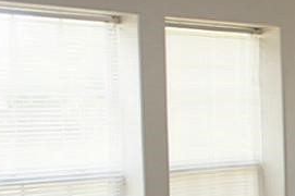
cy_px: 200
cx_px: 442
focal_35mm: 102
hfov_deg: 17.9
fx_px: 835
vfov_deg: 13.2
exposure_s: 1/60
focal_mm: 18
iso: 400
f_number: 3.5
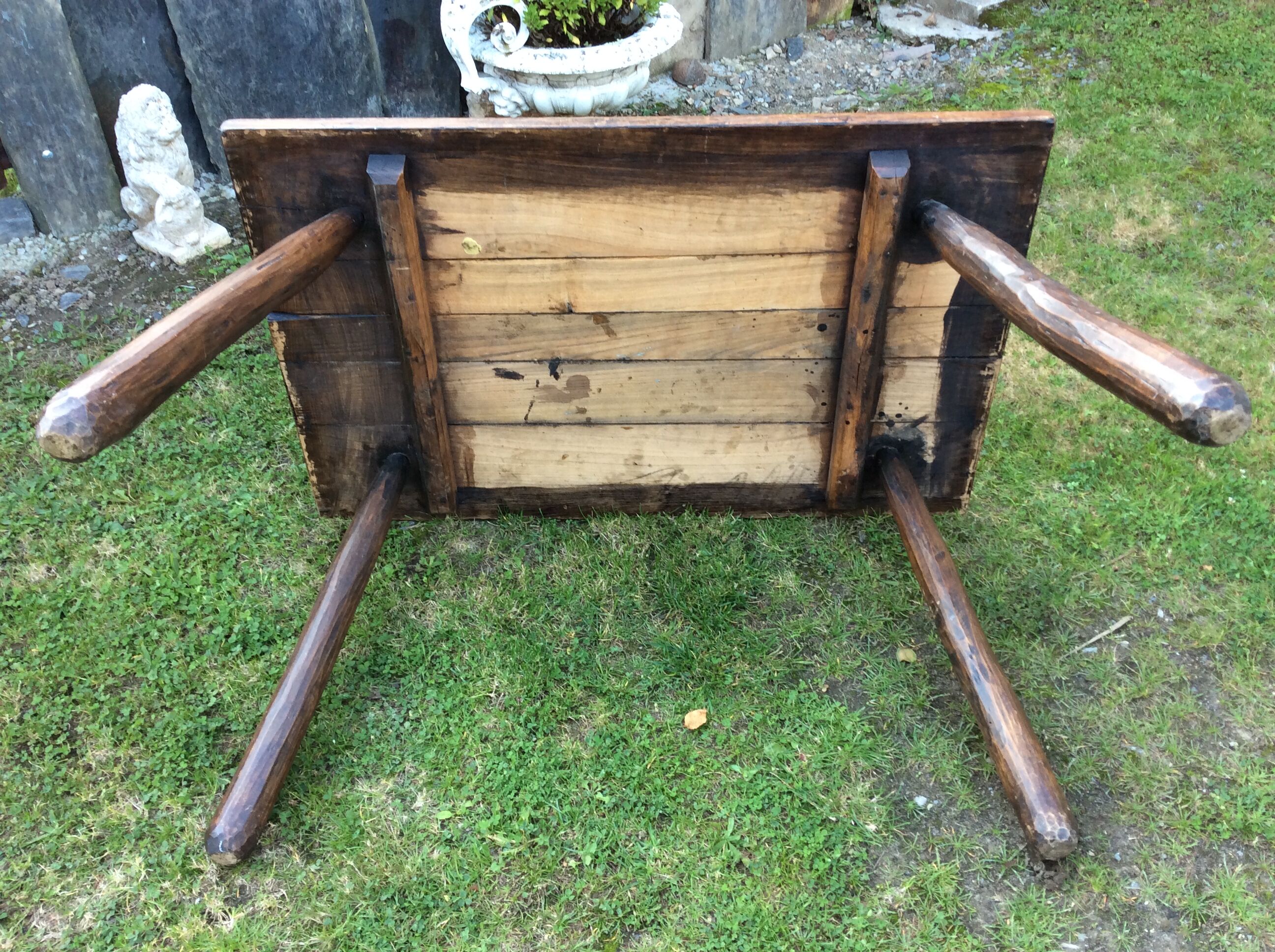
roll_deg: +1.7
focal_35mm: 32
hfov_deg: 56.9
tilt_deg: -42.1
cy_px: 476
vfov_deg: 44.1
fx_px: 1177
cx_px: 638
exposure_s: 1/33
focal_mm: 3.3
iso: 32
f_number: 2.4
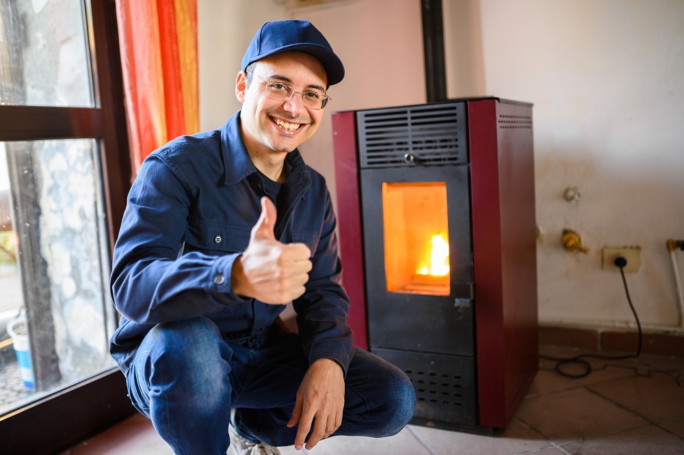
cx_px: 342
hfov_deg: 54.5
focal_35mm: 35
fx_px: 664
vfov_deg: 37.8
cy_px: 228
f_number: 1.4
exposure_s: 1/50
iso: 200
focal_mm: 35
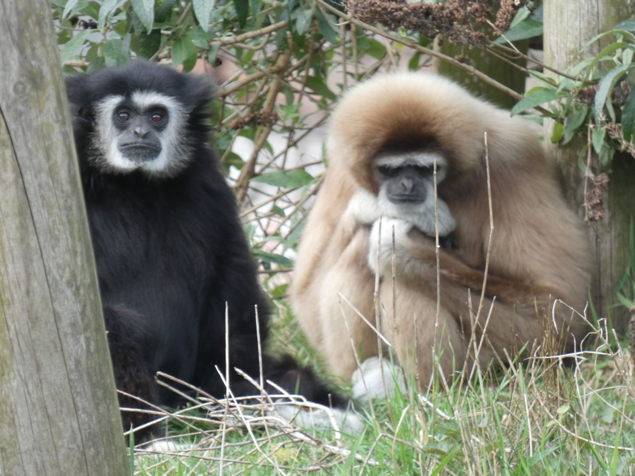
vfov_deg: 1.7
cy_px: 238
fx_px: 15684
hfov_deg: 2.3
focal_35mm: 855
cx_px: 318
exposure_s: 1/125
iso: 200
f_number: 5.6
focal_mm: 153.1
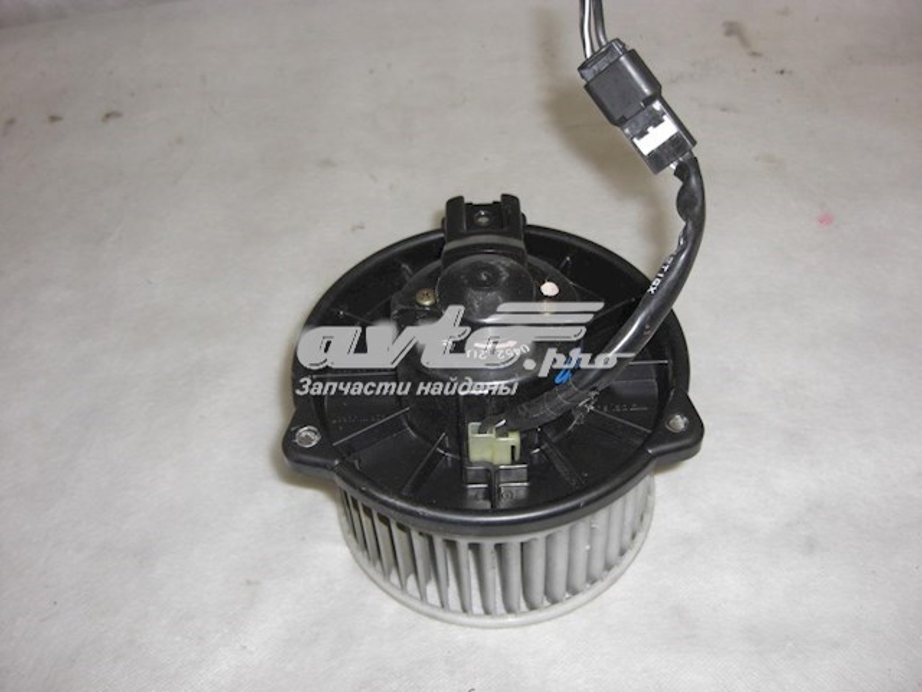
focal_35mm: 38
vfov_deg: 37.7
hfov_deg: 49.0
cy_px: 346
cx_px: 461
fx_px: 1012
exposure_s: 1/60
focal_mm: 7.9
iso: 80
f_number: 2.8
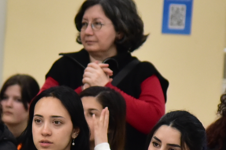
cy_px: 95
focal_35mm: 546
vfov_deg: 2.5
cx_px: 41
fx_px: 3427
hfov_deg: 3.8
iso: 3200
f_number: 4
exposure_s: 1/320
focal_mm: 120
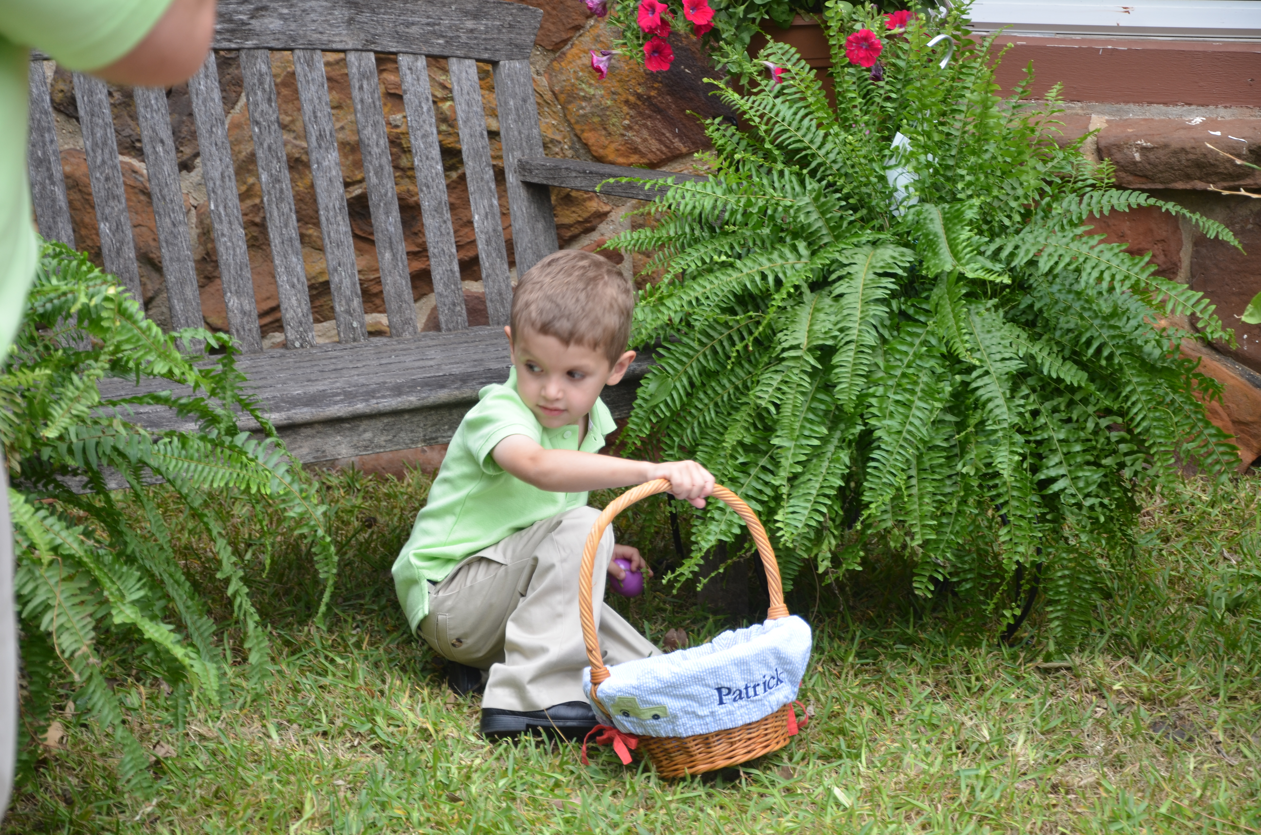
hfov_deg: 20.7
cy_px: 418
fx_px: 3461
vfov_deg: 13.8
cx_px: 630
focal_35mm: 99
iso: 200
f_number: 6.3
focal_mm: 66
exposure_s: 1/160
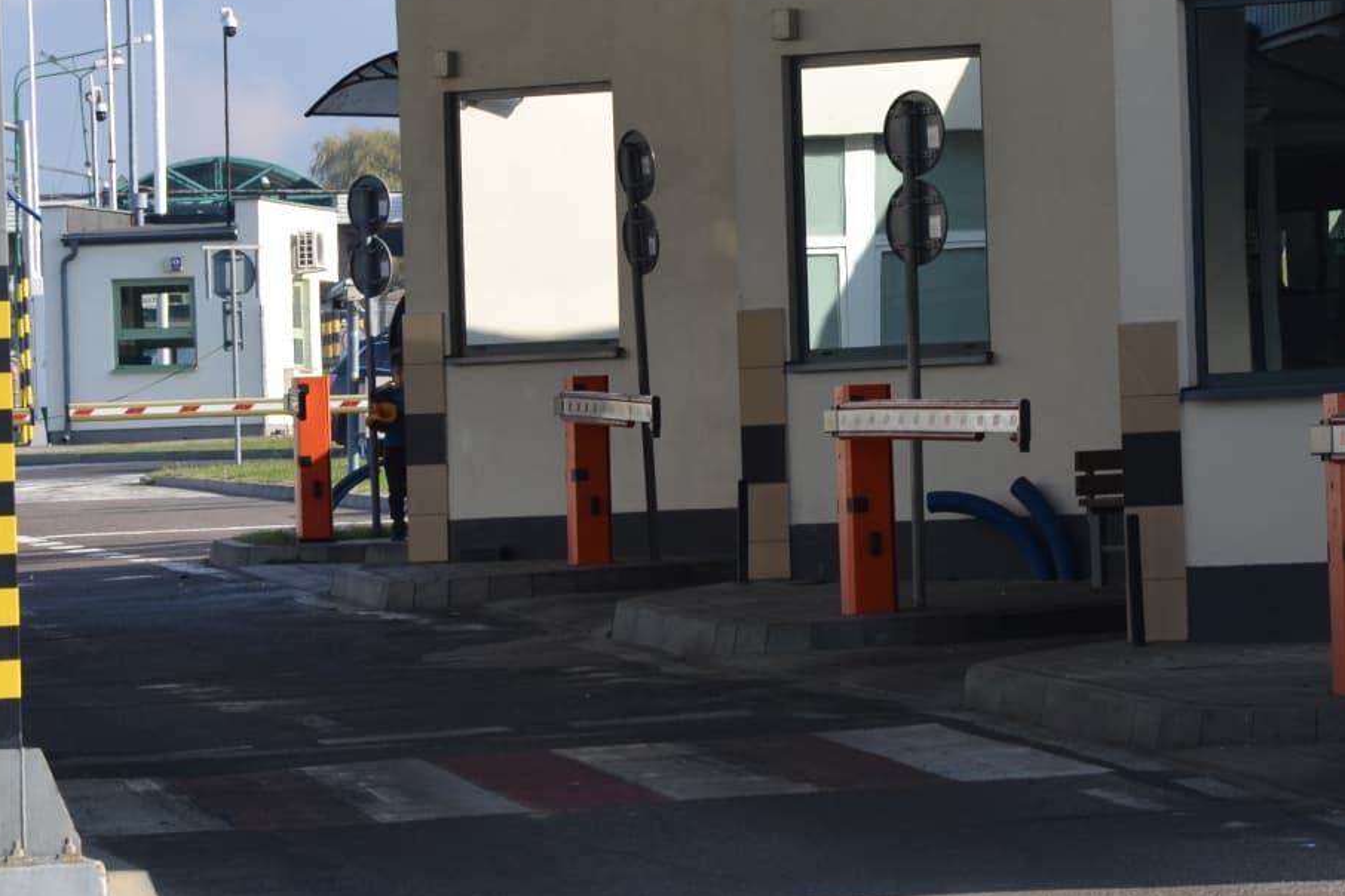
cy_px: 300
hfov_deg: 7.3
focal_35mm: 283
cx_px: 1063
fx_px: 10572
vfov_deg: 4.9
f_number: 8
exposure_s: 1/250
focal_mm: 90
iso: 200
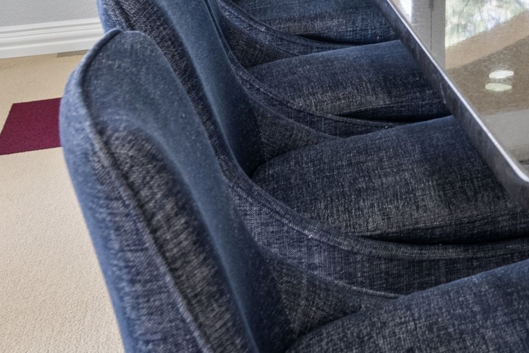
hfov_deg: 19.3
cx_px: 917
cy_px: -276
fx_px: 1220
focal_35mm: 83
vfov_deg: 14.5
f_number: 8
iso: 800
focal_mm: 22
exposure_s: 1/60
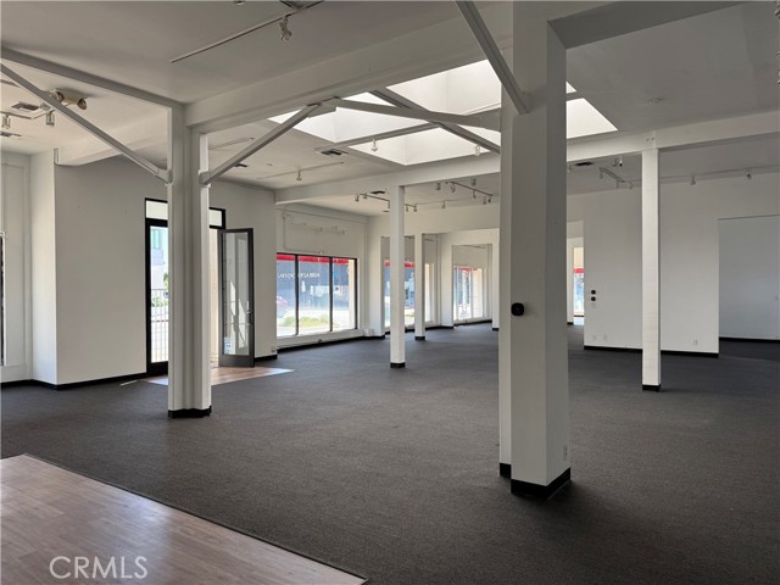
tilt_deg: -0.5
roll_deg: +0.4
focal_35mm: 24
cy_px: 292
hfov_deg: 71.6
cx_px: 390
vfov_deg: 56.8
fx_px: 541
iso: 100
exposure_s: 1/517
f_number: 1.78
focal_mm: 6.76
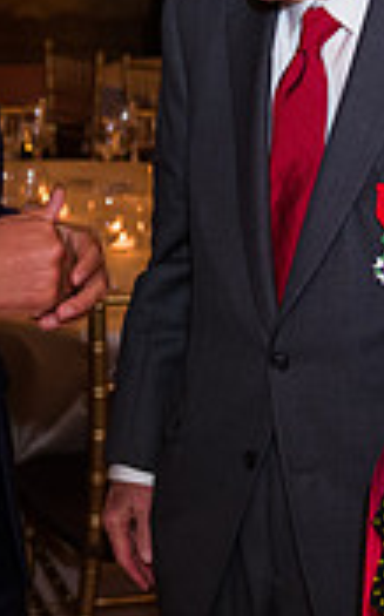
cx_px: 310
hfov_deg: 12.0
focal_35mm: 108
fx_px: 1813
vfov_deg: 19.0
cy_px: 65
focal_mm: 32
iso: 1250
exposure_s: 1/80
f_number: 3.2
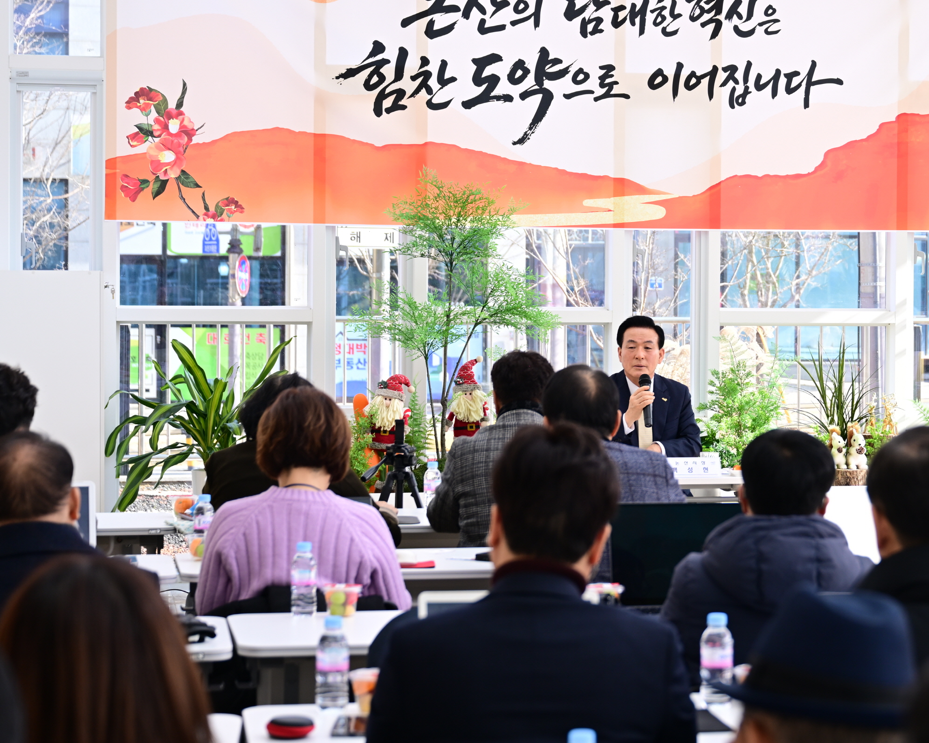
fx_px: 2447
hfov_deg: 21.2
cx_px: 749
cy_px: 314
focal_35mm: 89
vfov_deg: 17.3
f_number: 3.5
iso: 160
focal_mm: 54
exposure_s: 1/200
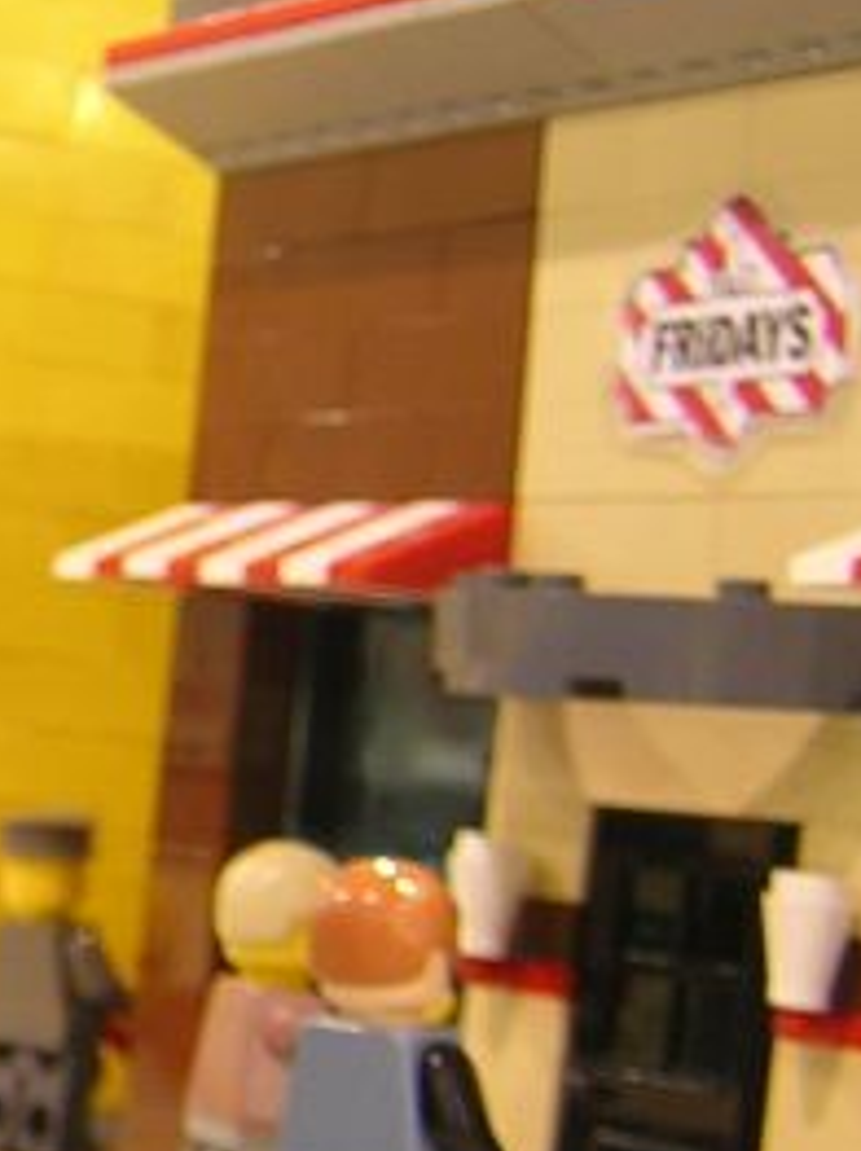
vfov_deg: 17.9
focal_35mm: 110
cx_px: -316
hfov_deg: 12.9
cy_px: 488
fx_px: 3654
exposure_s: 1/4.9
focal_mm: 4.7
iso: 100
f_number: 2.6
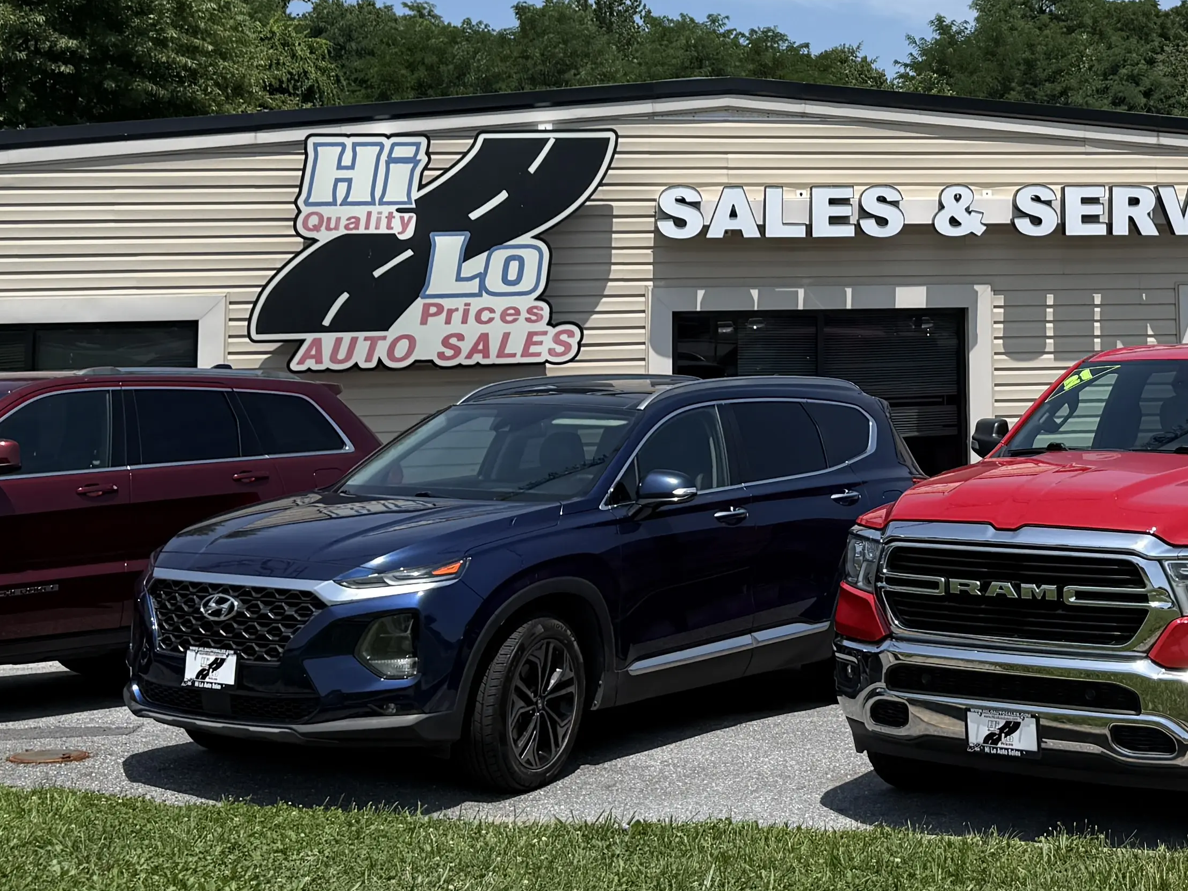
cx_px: 906
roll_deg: +0.9
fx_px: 2128
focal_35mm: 62
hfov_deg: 30.6
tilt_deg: +5.7
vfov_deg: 23.1
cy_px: 102
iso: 80
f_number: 1.78
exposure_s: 1/5319
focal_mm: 6.76
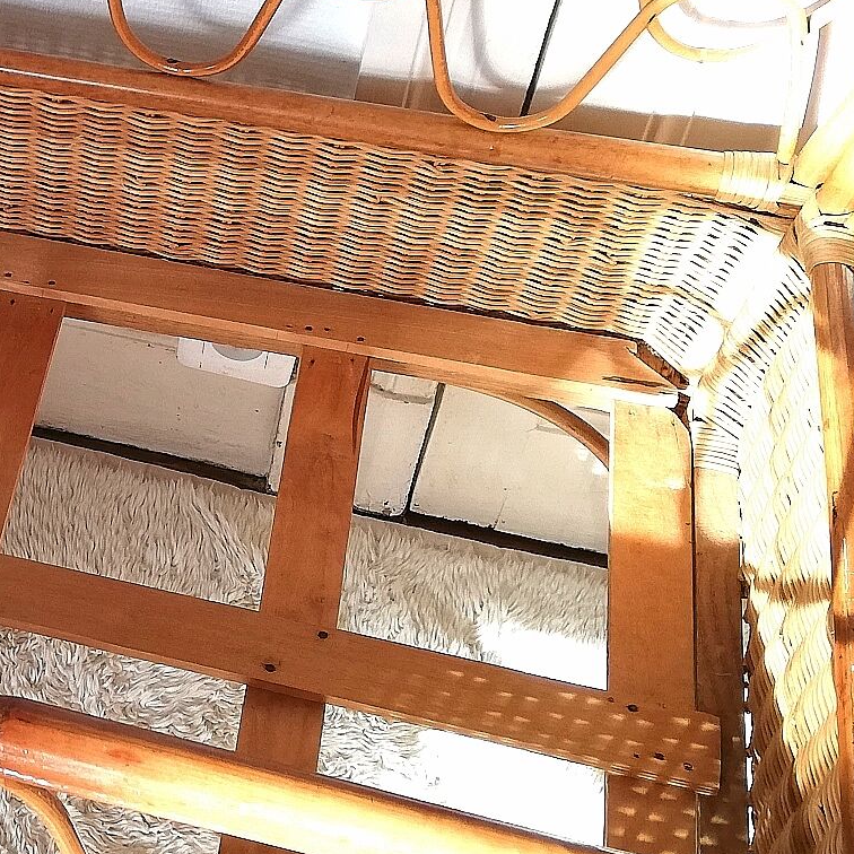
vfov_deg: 24.6
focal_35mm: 70
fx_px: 1954
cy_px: 333
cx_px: -131
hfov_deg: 22.9
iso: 50
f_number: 2.2
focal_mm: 3.81
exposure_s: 1/50
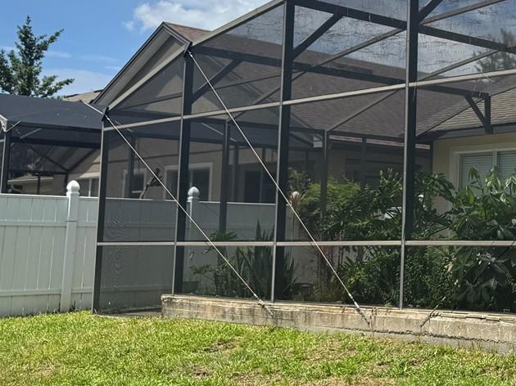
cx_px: 622
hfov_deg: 27.7
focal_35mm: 61
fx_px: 909
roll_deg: -1.2
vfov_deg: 23.9
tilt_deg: +6.4
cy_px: 131
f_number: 1.78
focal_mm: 6.76
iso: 80
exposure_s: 1/4049
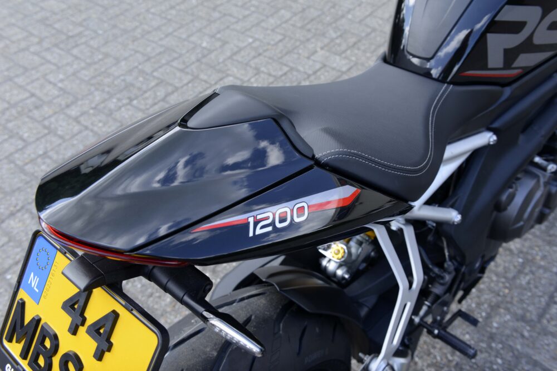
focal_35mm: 35
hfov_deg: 54.4
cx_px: 278
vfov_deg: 37.9
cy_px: 186
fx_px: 542
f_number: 6.3
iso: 400
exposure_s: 1/160
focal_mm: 35
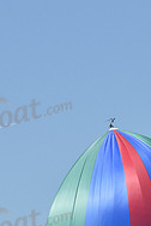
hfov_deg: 4.1
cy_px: 279
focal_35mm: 337
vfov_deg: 6.1
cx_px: 135
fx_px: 2120
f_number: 8
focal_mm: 110
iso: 250
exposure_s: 1/1250
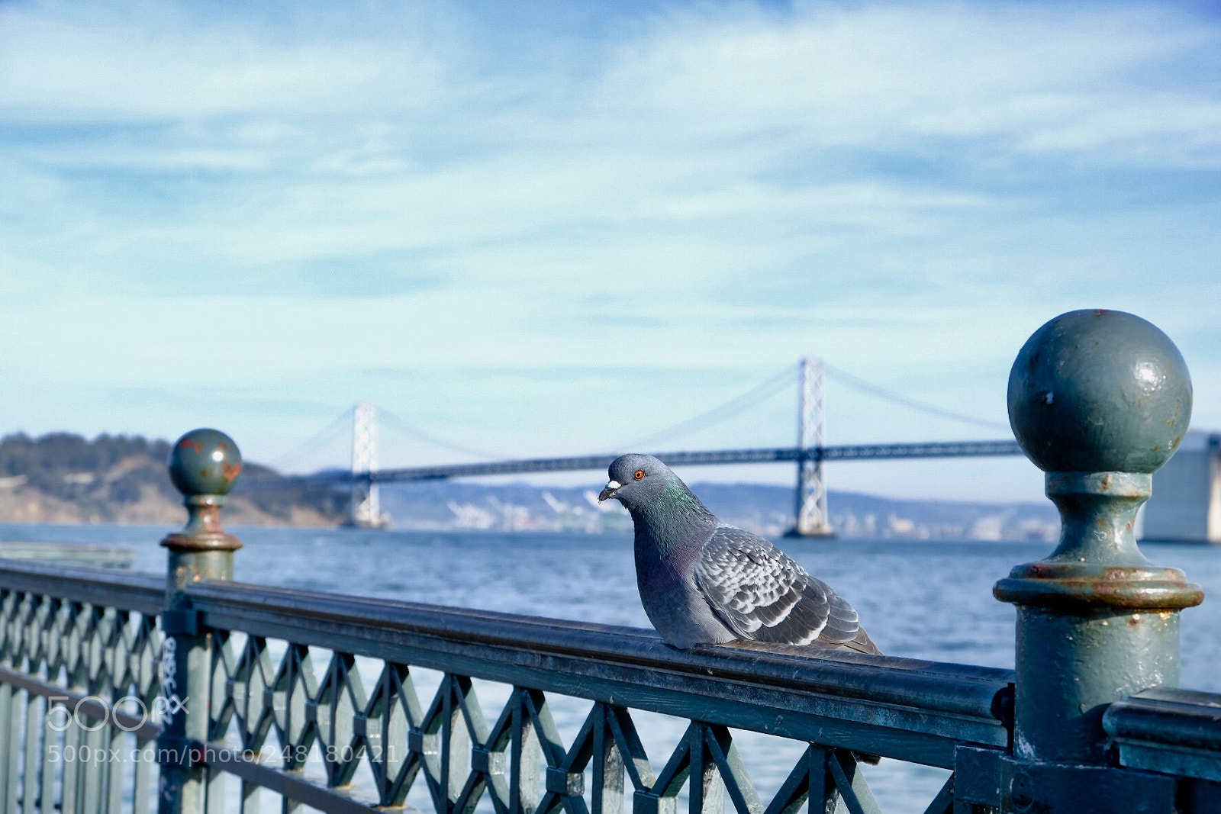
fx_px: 1899
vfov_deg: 24.2
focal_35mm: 56
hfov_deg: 35.6
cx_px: 610
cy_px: 407
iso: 200
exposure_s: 1/280
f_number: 5.6
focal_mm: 37.4
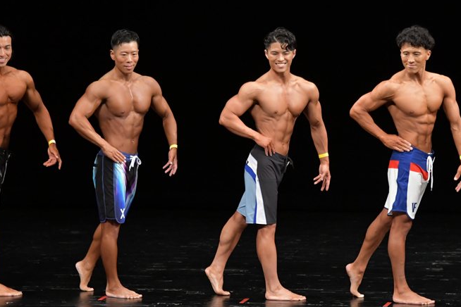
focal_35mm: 302
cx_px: 244
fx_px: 3867
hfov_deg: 6.8
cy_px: 163
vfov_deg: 4.6
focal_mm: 170
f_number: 5.6
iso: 3200
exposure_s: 1/400
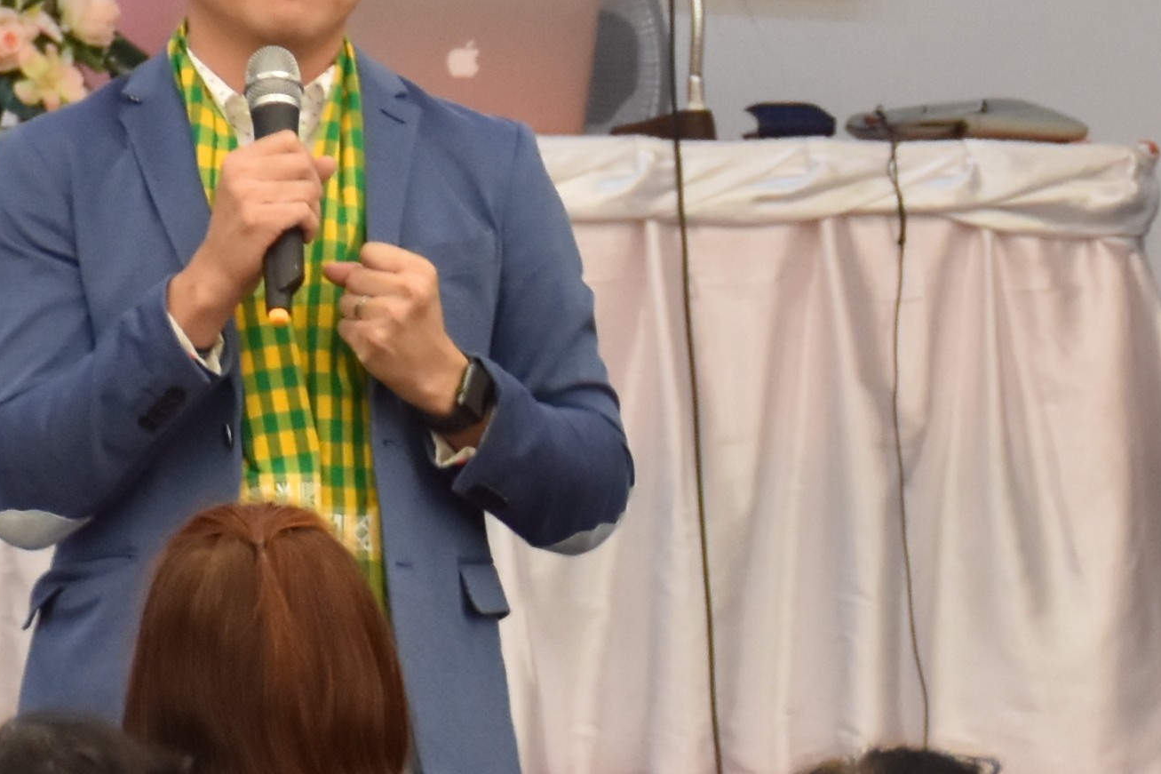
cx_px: 951
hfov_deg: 4.3
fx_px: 15541
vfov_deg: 2.9
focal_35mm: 482
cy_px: 212
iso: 800
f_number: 5
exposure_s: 1/30
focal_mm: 70
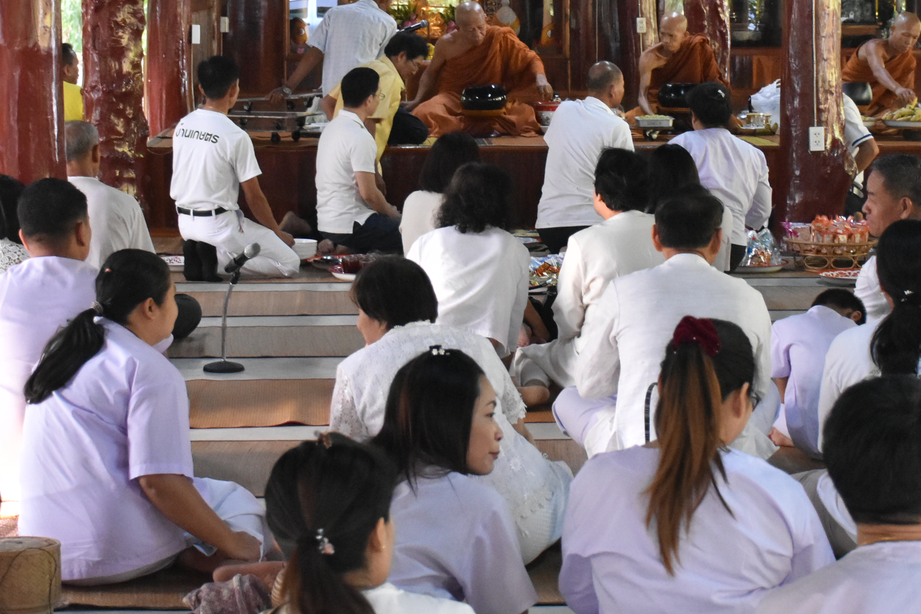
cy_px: 191
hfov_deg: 21.9
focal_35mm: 93
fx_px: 2379
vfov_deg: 14.7
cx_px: 564
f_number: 4.5
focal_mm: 32
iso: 2500
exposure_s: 1/80
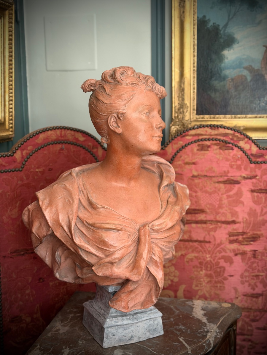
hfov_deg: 30.3
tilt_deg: -9.1
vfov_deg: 39.7
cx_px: 134
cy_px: 178
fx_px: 494
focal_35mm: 48
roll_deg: -0.1
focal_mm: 6.76
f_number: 1.78
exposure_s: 1/60
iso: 200
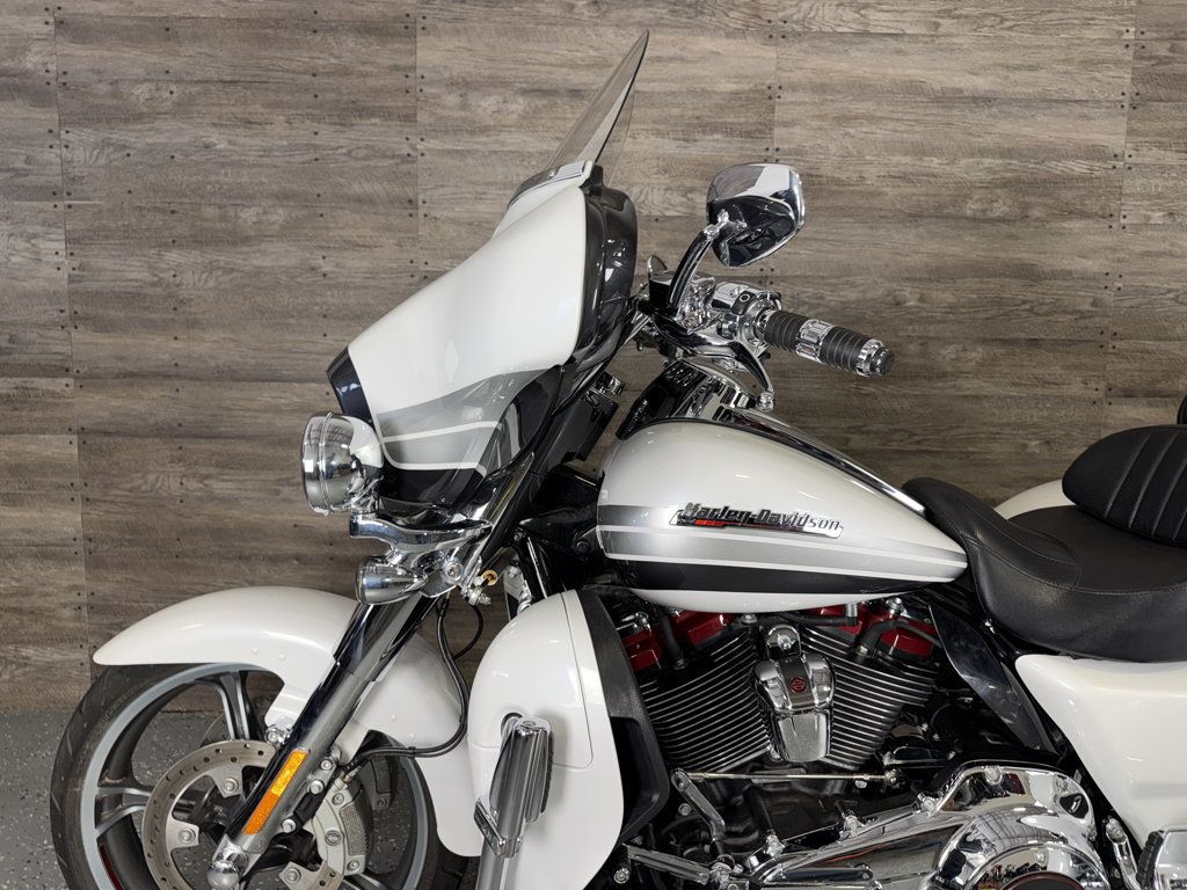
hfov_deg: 71.6
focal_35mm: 24
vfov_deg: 56.8
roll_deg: -1.0
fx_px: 823
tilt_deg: -6.2
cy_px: 445
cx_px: 594
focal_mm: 6.76
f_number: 1.78
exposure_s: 1/29
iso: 50
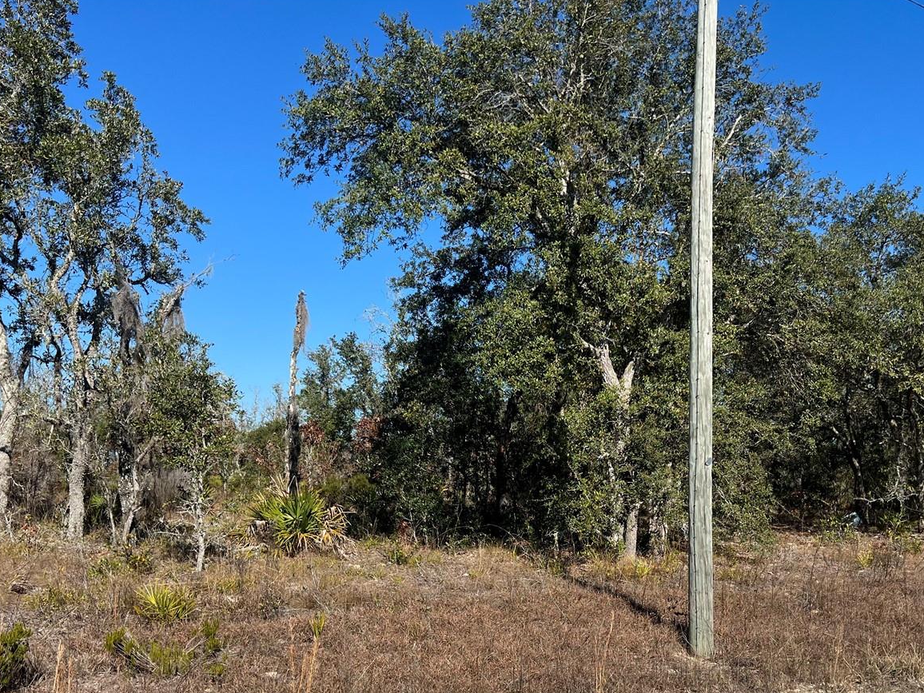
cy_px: 472
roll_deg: +1.0
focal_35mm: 36
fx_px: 961
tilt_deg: +2.1
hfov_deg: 51.0
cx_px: 555
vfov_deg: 39.1
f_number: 1.5
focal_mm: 5.7
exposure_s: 1/4274
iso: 50
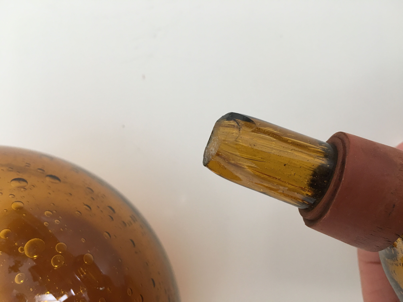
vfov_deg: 48.2
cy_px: 151
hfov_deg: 61.7
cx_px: 202
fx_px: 338
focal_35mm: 29
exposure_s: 1/33
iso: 125
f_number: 2.2
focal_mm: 4.15
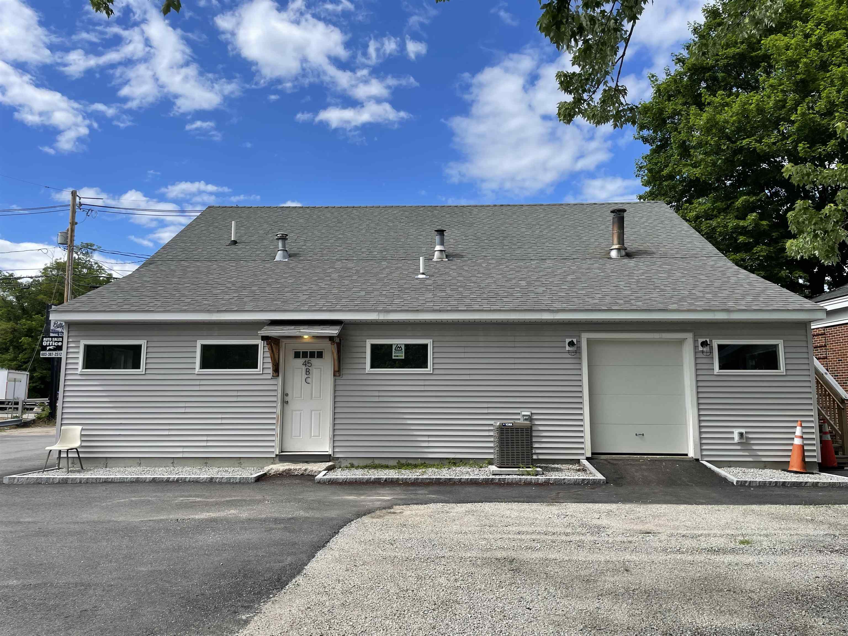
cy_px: 318
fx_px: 637
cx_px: 424
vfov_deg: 53.1
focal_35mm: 26
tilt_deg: +8.5
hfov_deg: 67.3
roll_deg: +0.7
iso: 32
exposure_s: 1/3401
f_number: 1.6
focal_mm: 4.2
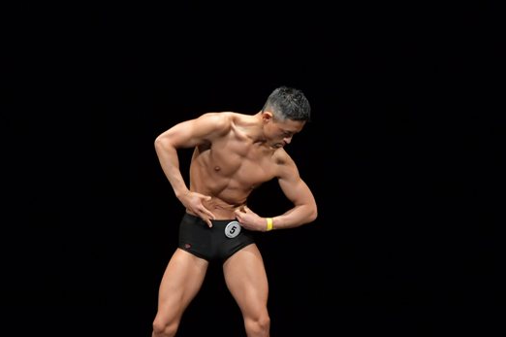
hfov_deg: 5.1
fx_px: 5631
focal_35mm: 401
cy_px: 215
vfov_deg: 3.4
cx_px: 219
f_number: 5.6
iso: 3200
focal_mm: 180
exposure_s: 1/400
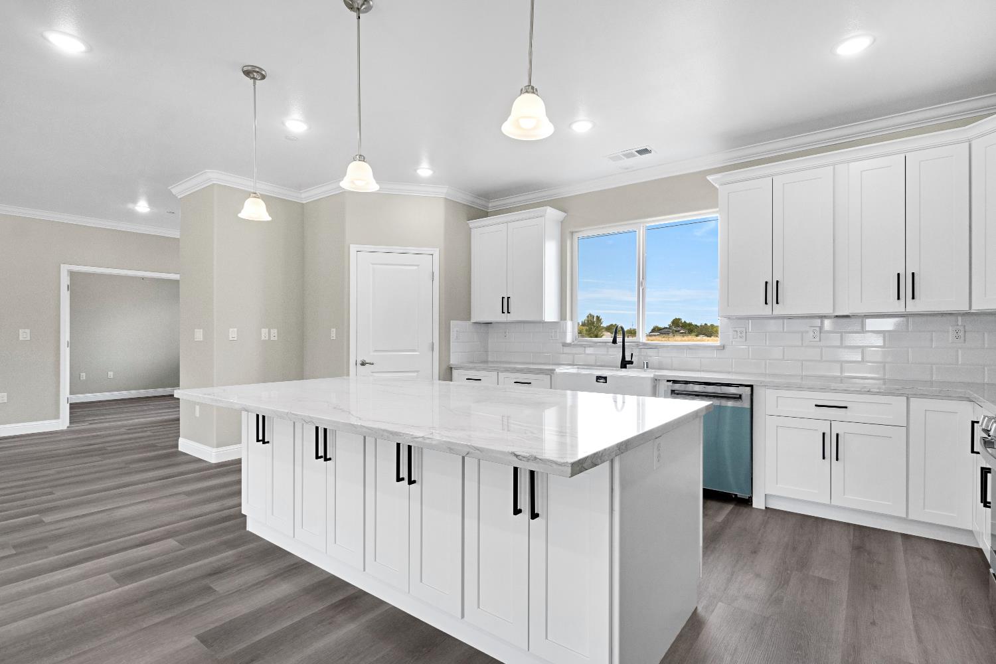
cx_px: 498
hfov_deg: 95.0
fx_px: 456
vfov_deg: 72.1
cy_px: 332
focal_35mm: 16
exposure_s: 1/80
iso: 320
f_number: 8
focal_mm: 11
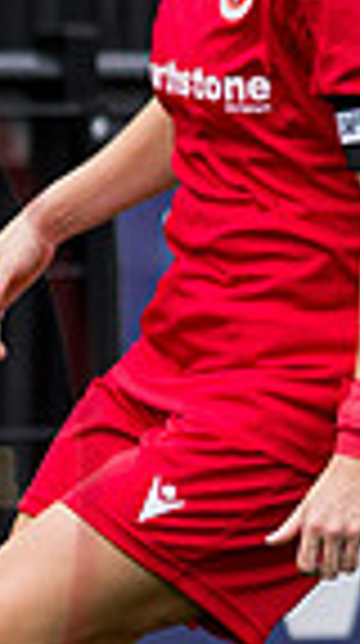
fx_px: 22511
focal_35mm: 1321
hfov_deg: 0.9
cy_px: 829
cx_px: -846
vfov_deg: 1.6
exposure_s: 1/5000
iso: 200
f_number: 2
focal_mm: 135
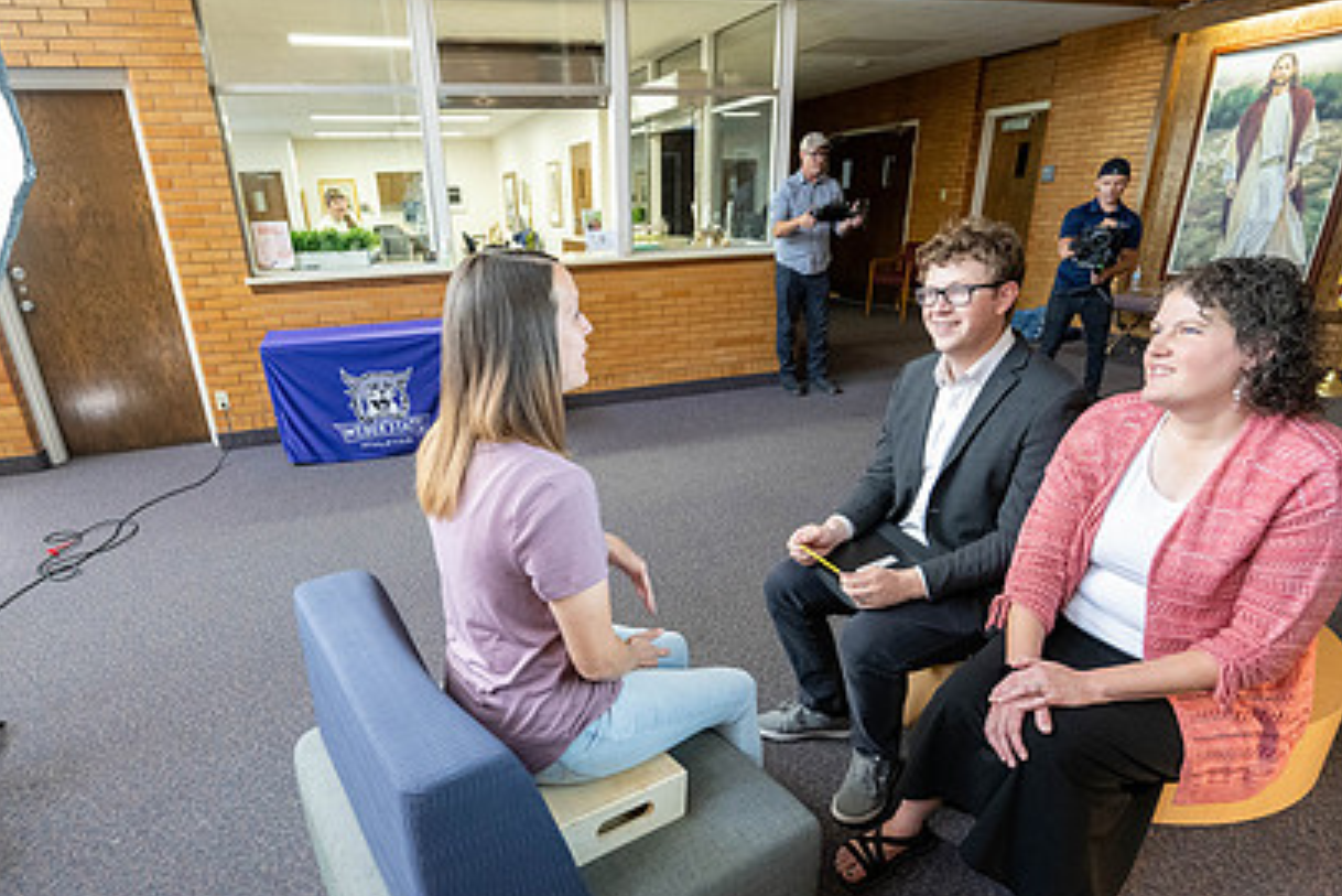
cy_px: 527
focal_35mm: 20
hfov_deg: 83.8
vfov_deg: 61.6
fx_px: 746
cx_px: 612
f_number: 4
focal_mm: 14
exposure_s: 1/125
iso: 3200
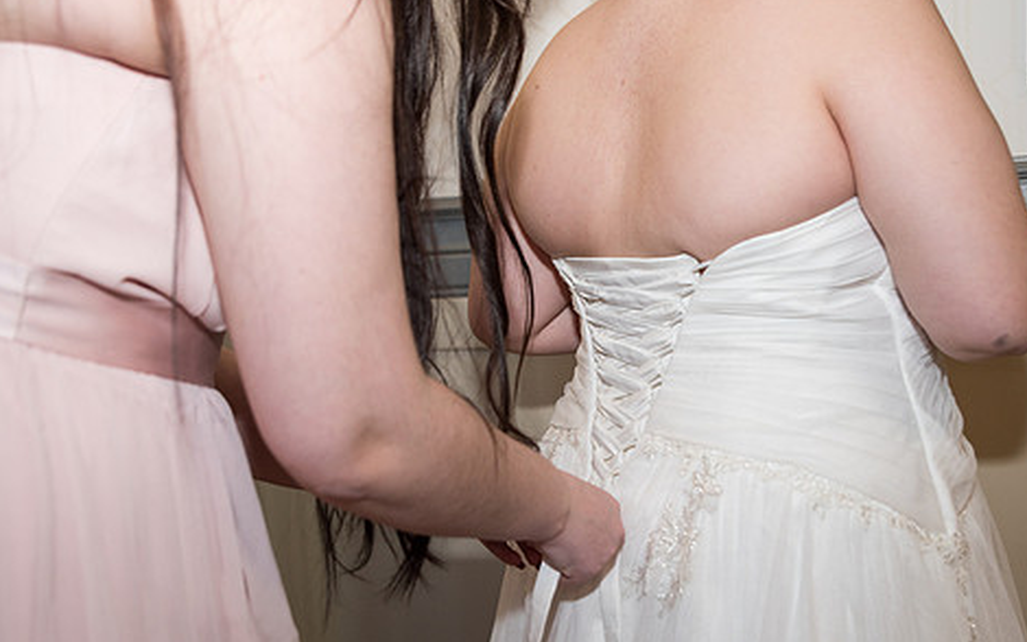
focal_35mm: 44
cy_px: 392
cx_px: 575
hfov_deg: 45.2
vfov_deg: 29.1
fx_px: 1232
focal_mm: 35
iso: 320
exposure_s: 1/160
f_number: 3.2
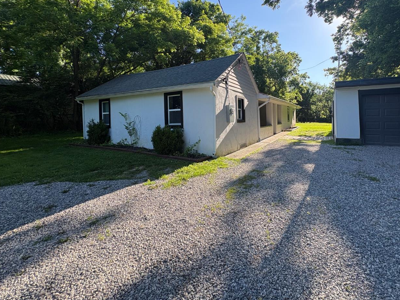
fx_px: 196
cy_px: 119
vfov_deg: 73.9
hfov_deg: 90.4
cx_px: 229
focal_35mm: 17
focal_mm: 2.22
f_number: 2.2
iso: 40
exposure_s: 1/443
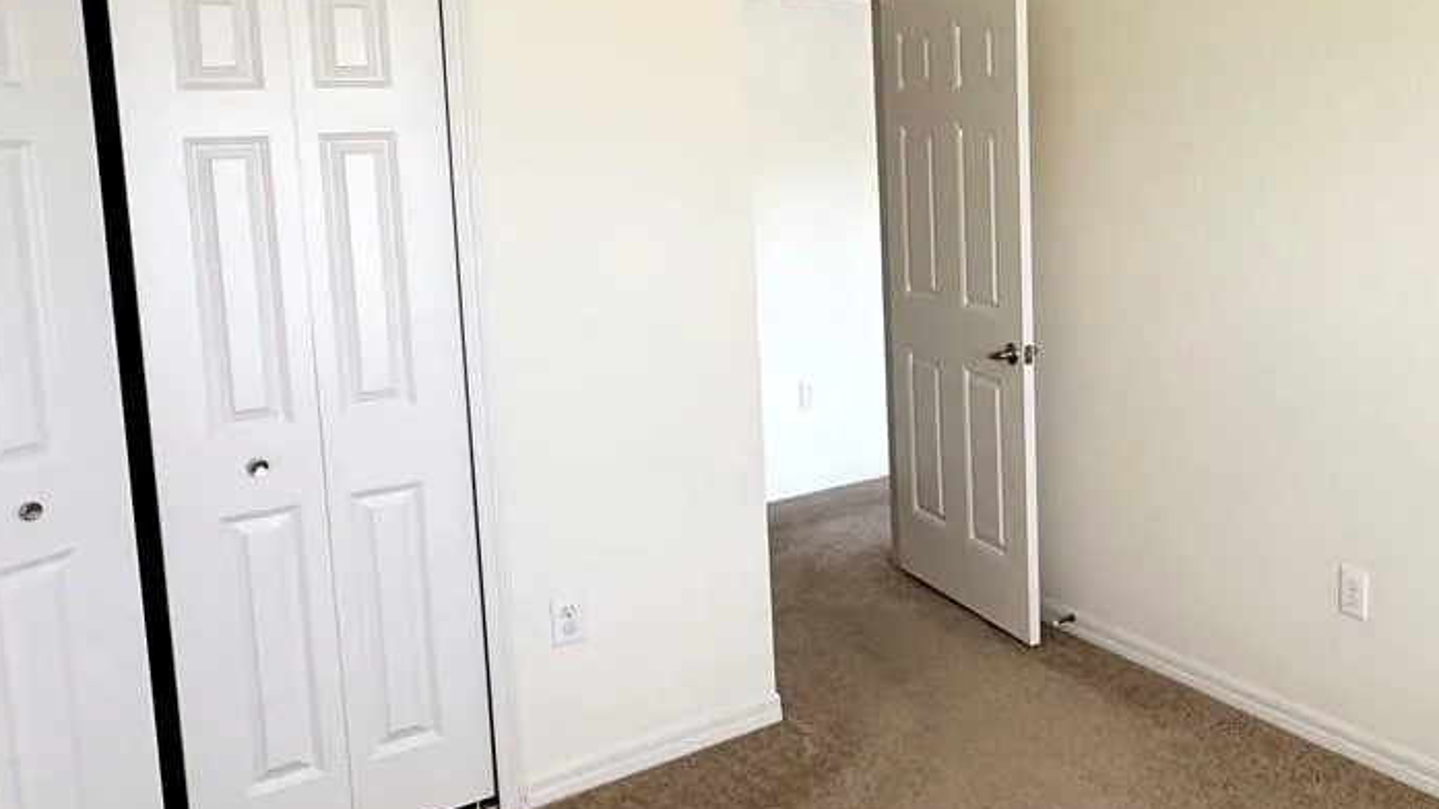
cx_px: 1078
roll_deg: +0.8
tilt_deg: -6.4
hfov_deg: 54.0
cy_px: 258
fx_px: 1335
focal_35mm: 35
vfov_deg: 33.4
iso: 125
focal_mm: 2.22
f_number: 2.2
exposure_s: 1/99
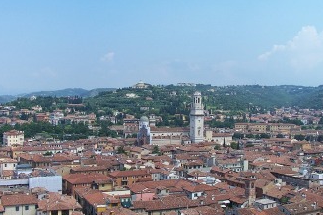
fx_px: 385
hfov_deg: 45.5
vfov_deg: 31.1
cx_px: 169
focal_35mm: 43
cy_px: 110
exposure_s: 1/500
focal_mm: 6
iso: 80
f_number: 4
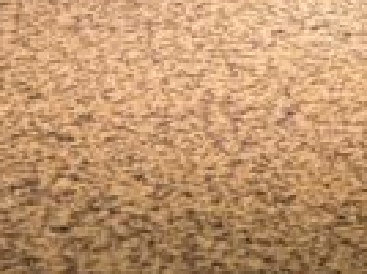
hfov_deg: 9.1
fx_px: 2106
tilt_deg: -1.8
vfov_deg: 6.3
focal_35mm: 199
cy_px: -740
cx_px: 819
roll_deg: +0.1
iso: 100
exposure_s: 1/120
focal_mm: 5.96
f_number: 1.6
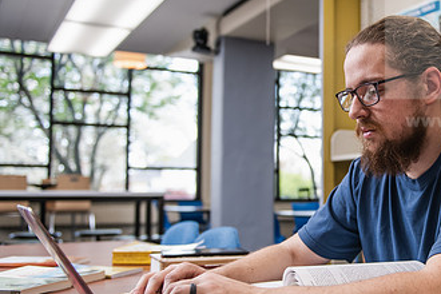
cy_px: 149
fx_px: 625
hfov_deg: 37.7
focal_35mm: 51
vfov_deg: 26.5
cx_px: 345
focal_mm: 29
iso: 500
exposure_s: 1/200
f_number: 2.8
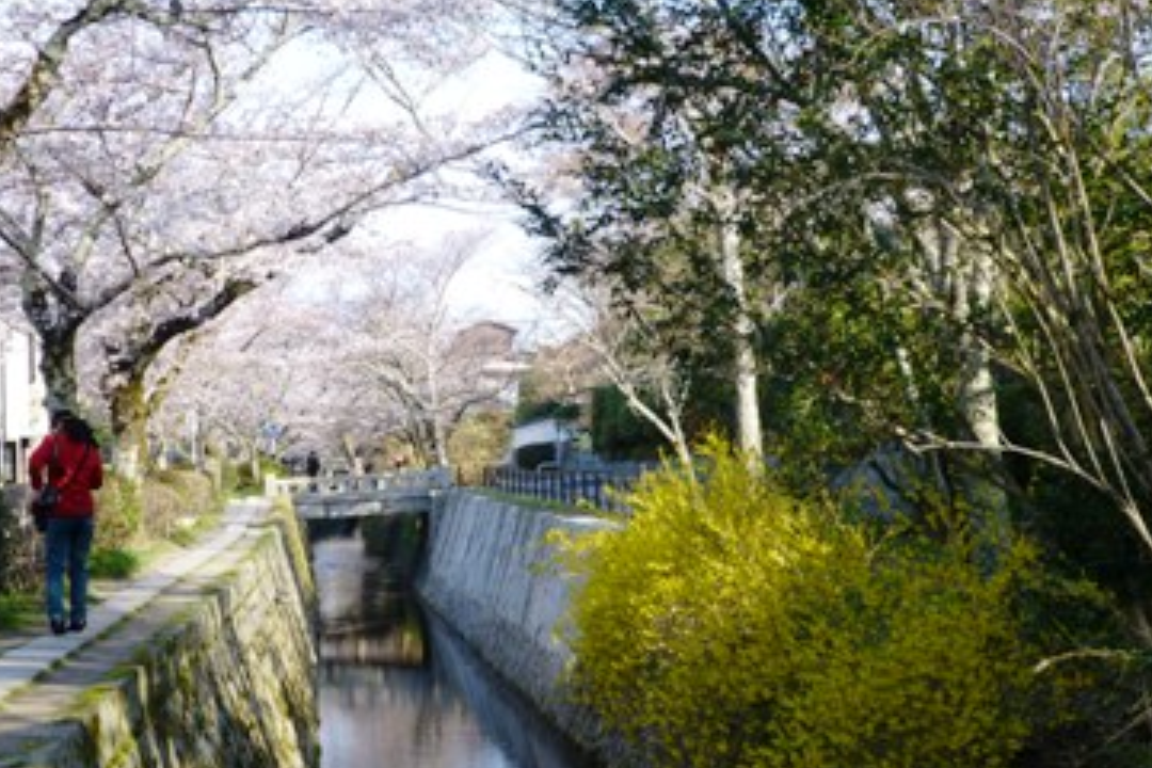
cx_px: 570
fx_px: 1888
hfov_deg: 33.9
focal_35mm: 59
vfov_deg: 23.0
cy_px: 454
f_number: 4.4
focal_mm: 9
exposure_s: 1/200
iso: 100
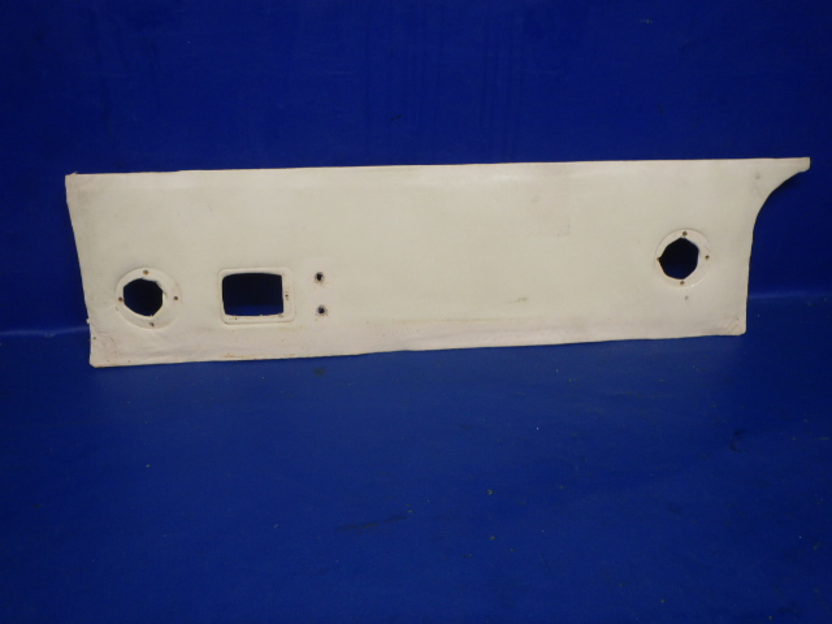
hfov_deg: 63.4
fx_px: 673
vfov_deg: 49.7
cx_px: 416
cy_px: 312
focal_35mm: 28
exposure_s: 1/30
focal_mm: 5
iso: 250
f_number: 3.9
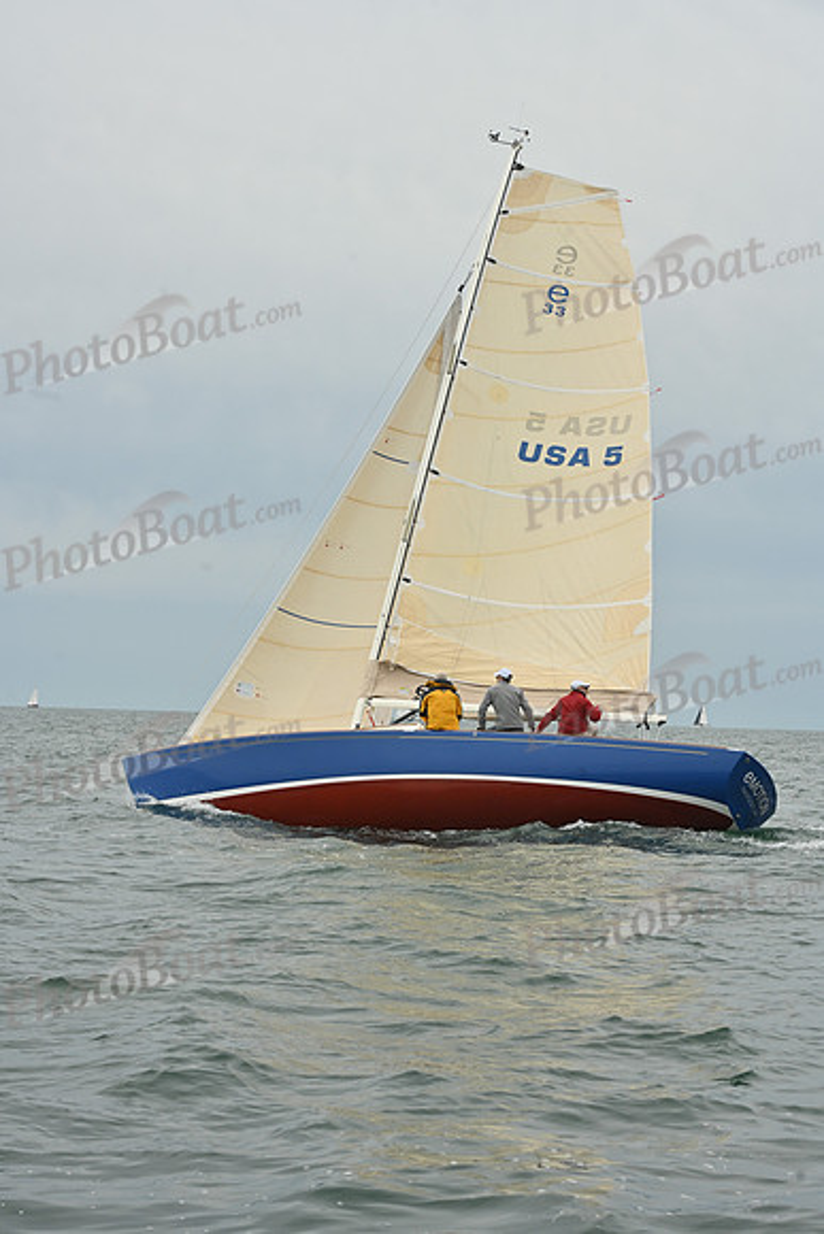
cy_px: 617
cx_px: 412
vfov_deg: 23.9
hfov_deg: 16.1
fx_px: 2916
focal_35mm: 85
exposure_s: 1/1000
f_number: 10
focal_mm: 85
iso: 320
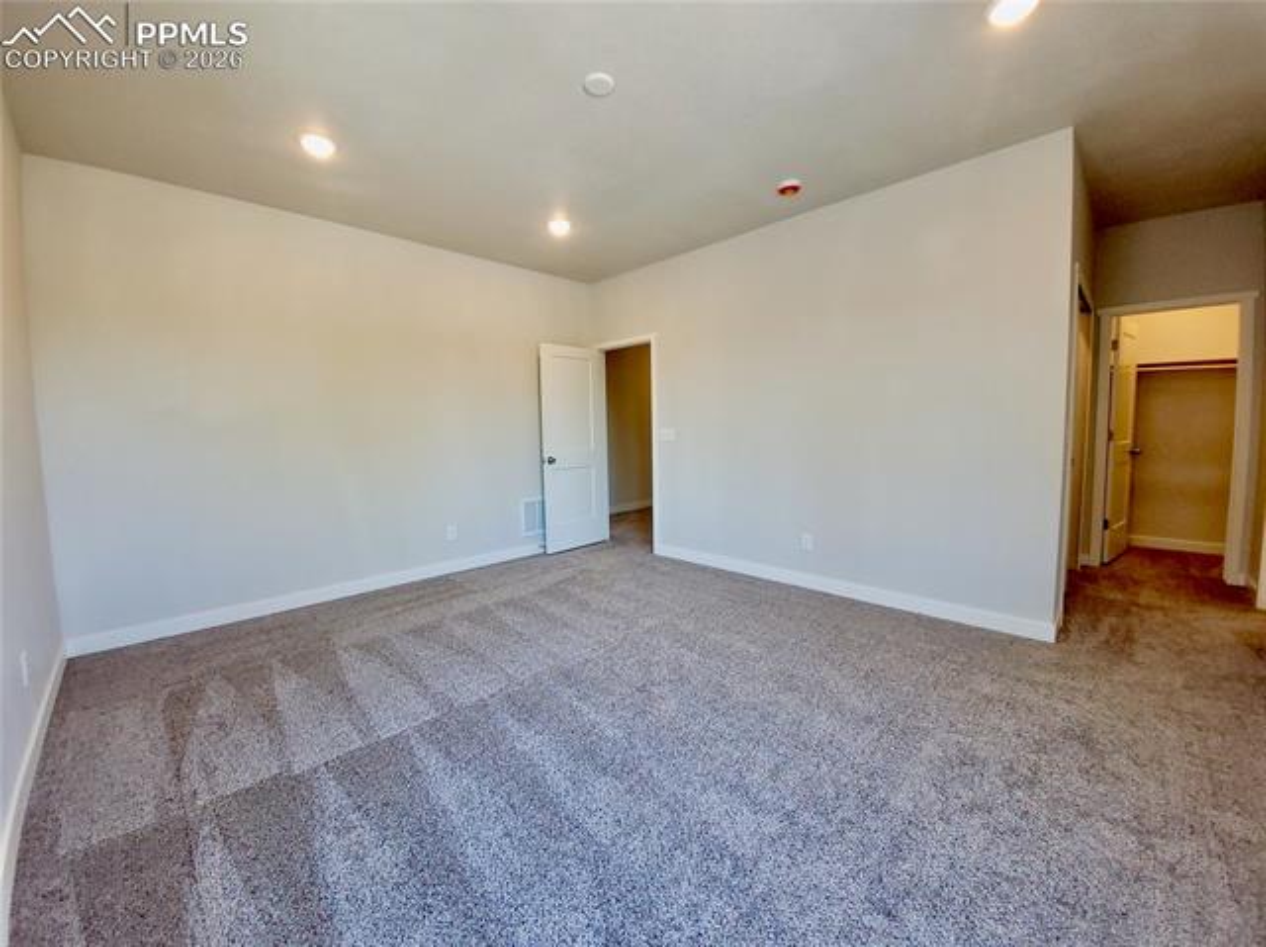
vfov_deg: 89.8
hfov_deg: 106.2
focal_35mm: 13
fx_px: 475
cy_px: 474
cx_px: 633
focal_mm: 1.74
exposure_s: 1/30
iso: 64
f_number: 2.2
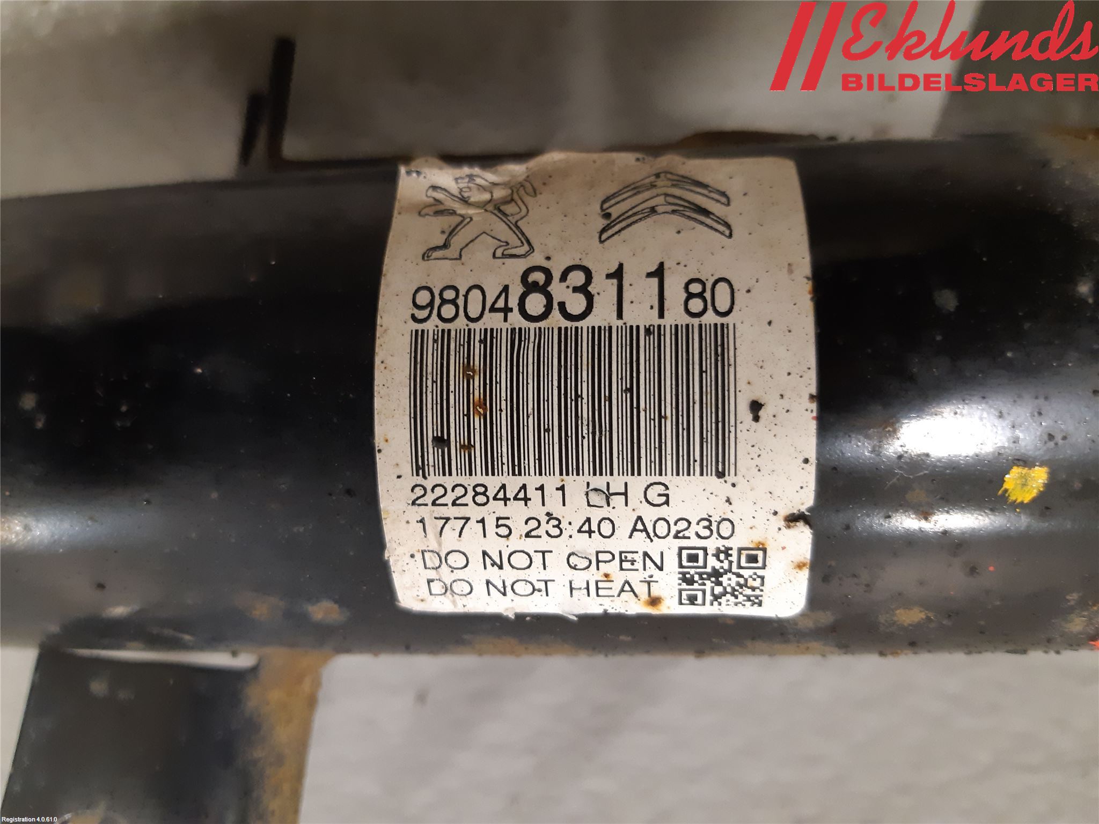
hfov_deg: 67.3
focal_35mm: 26
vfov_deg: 53.1
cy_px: 412
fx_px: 825
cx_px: 550
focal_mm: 3.93
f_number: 1.7
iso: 250
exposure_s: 1/33
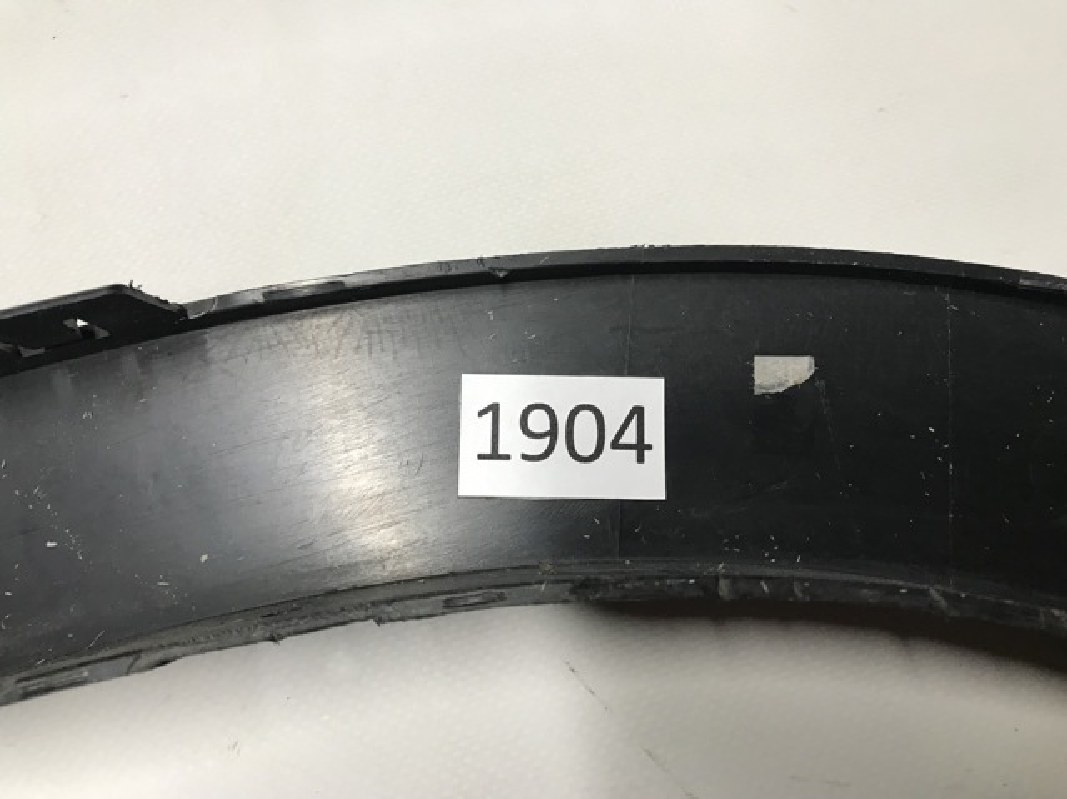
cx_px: 534
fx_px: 862
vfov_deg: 49.7
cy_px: 400
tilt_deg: -72.3
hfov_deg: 63.5
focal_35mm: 28
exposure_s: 1/33
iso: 32
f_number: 1.8
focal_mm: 3.99
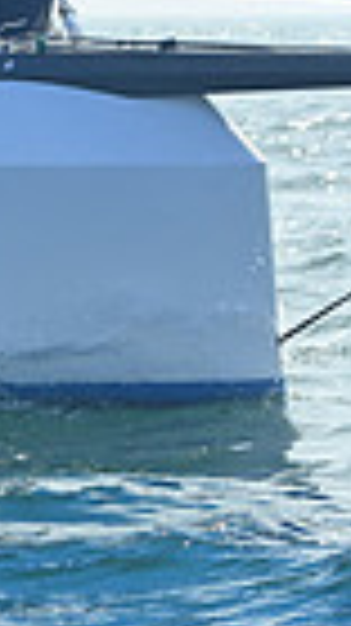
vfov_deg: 6.5
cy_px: -146
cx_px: -945
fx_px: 5437
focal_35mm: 328
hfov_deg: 3.5
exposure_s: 1/1250
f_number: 5.6
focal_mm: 75
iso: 320
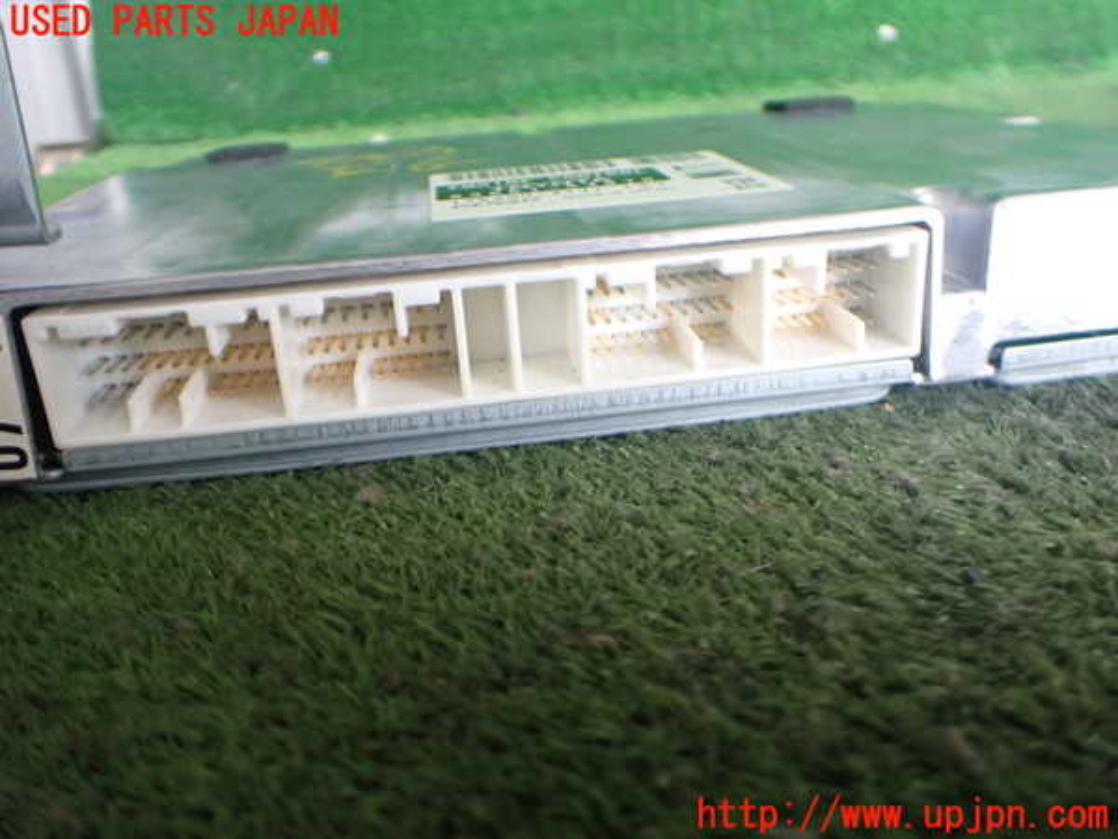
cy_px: 420
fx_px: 969
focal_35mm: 30
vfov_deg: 46.8
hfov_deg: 60.0
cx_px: 559
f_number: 2.3
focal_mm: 5.4
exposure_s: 1/125
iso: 320
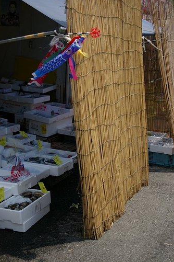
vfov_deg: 39.6
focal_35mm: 50
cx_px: 87
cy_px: 131
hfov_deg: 27.0
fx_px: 362
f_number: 4.5
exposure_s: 1/1250
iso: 200
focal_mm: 33
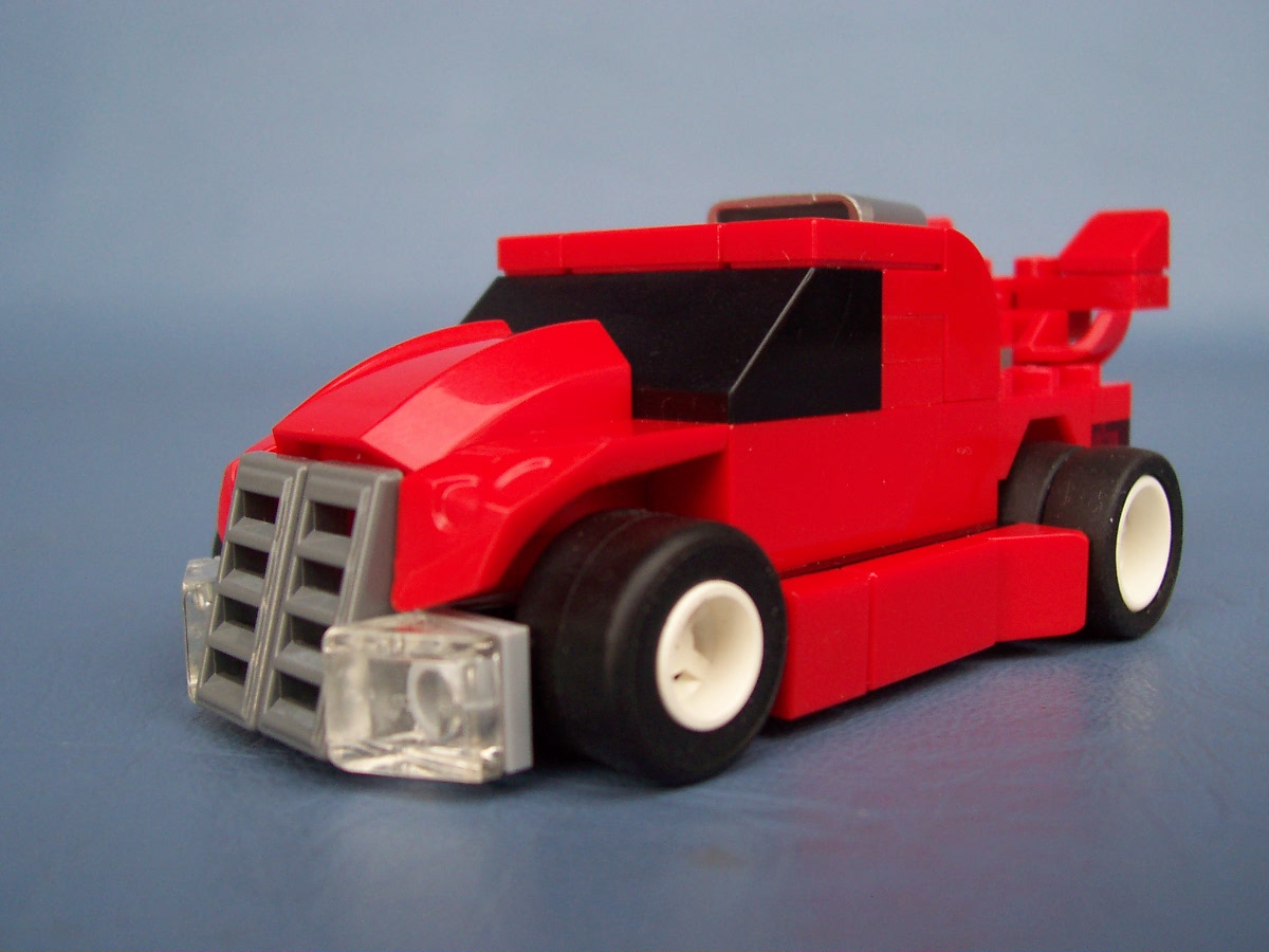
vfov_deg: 38.7
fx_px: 1356
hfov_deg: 50.1
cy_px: 476
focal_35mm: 37
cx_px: 634
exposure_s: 1/125
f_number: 2.8
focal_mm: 5.6
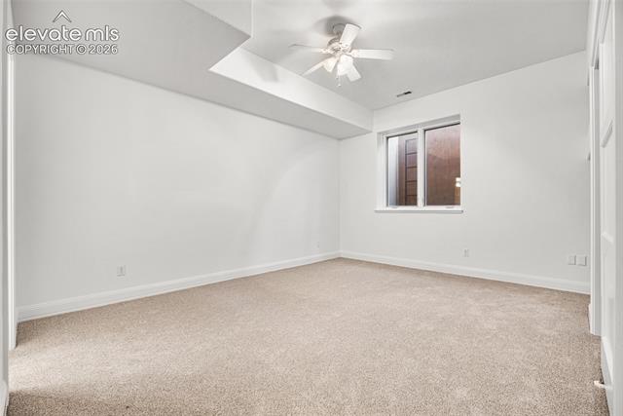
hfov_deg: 96.7
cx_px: 312
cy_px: 208
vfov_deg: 73.8
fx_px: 277
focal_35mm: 16
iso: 200
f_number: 8
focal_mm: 16
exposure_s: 1/20
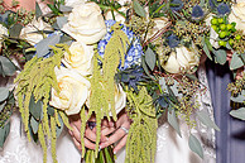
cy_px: 121
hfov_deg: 13.1
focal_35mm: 157
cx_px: 131
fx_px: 1068
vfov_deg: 8.7
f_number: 2.8
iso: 250
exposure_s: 1/250
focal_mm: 35
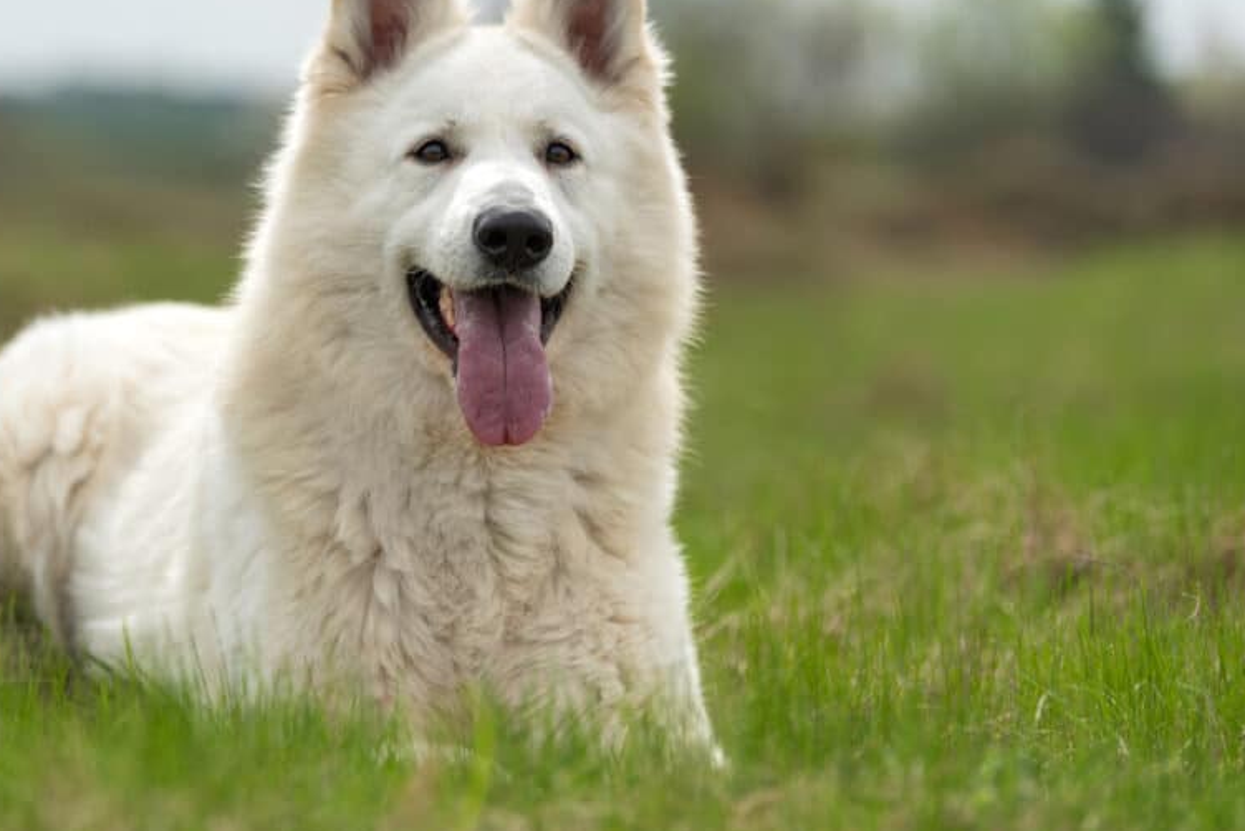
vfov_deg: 7.8
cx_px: 401
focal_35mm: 177
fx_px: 6123
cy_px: 360
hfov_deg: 11.6
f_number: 3.2
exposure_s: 1/4000
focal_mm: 130
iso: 200
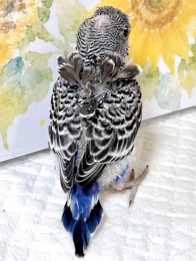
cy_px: 130
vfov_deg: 36.8
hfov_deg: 28.0
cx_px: 98
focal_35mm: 52
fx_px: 393
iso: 32
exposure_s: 1/100
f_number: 1.6
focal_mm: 5.96
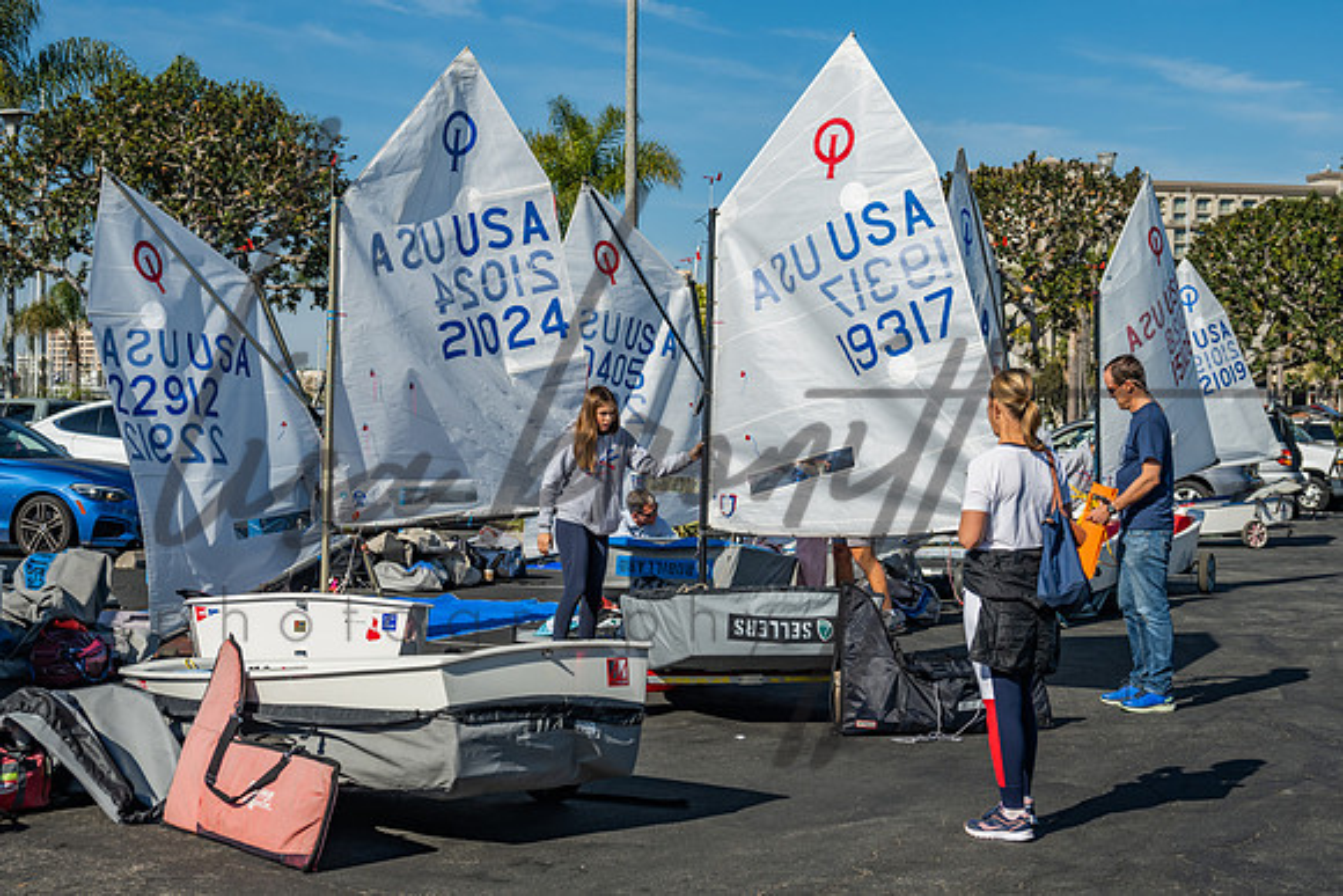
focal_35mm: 67
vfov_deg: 20.2
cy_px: 391
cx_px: 670
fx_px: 2515
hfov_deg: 29.9
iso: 100
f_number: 5.6
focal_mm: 53
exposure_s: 1/400
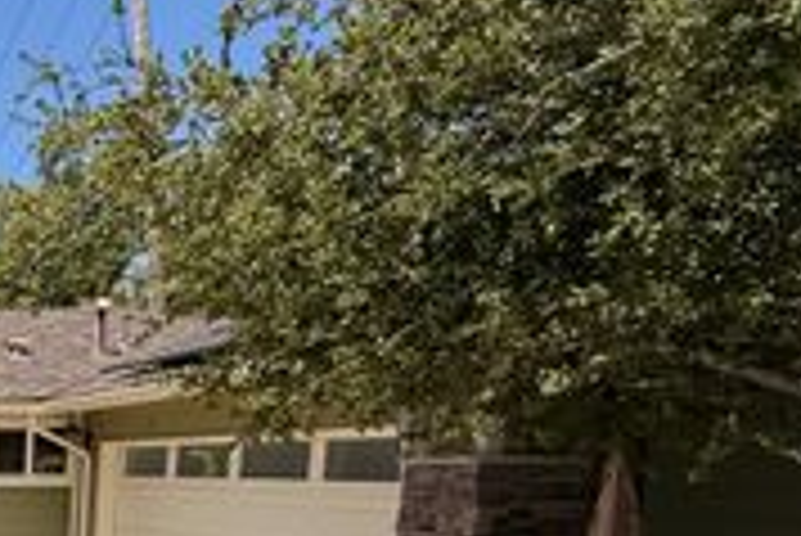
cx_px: -410
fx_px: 1091
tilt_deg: -6.2
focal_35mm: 49
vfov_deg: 25.6
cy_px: 586
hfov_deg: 27.4
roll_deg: -0.2
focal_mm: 2.22
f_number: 2.2
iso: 50
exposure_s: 1/3460
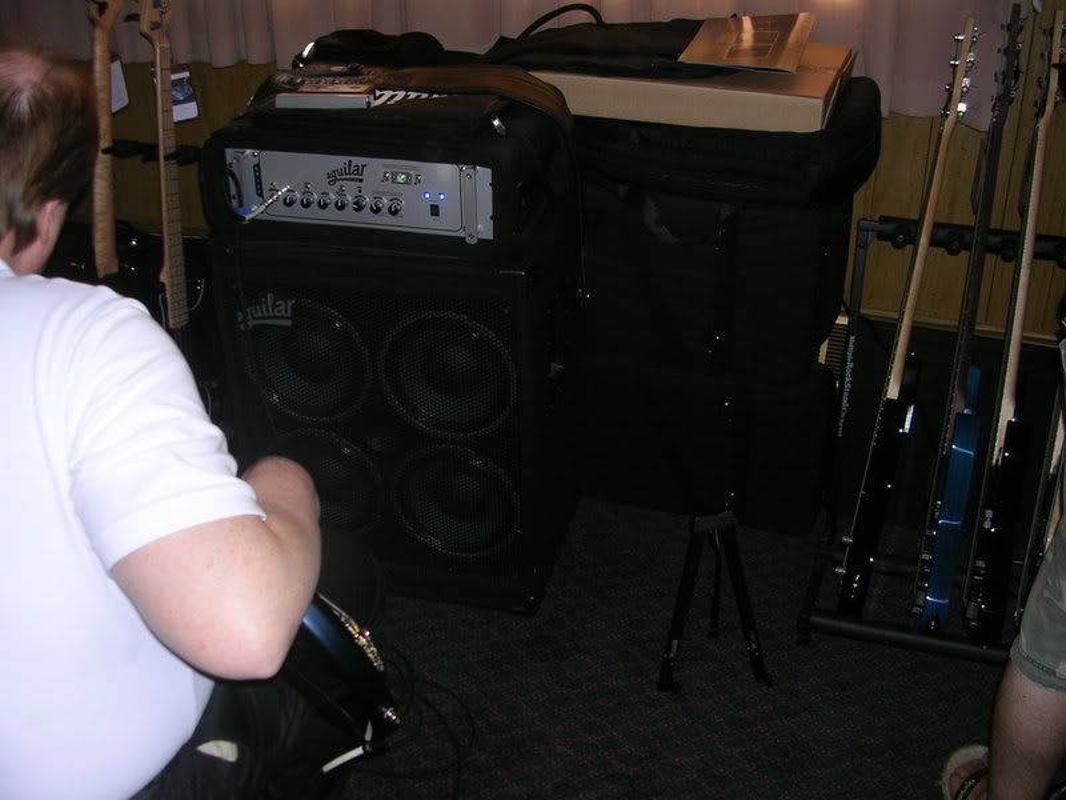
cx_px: 533
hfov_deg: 49.0
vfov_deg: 37.7
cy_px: 400
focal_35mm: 38
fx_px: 1170
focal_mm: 5.8
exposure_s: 1/60.1
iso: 50
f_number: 2.8
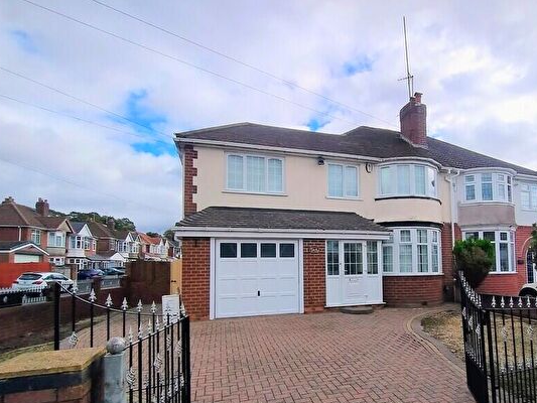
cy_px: 246
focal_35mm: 21
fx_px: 326
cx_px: 338
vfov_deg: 62.8
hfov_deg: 77.5
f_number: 2.2
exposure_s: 1/2349
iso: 101
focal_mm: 1.66
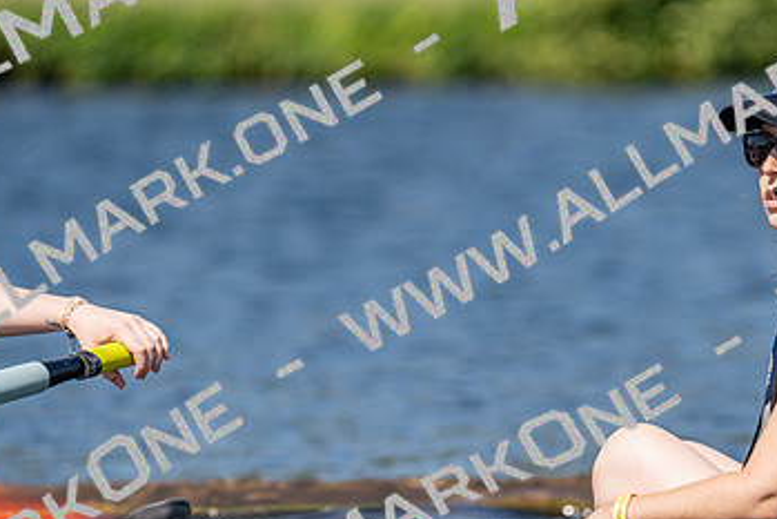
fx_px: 15438
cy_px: 358
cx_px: 614
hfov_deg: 2.9
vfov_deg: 1.9
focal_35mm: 715
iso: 250
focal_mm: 430
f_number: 6.3
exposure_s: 1/2000
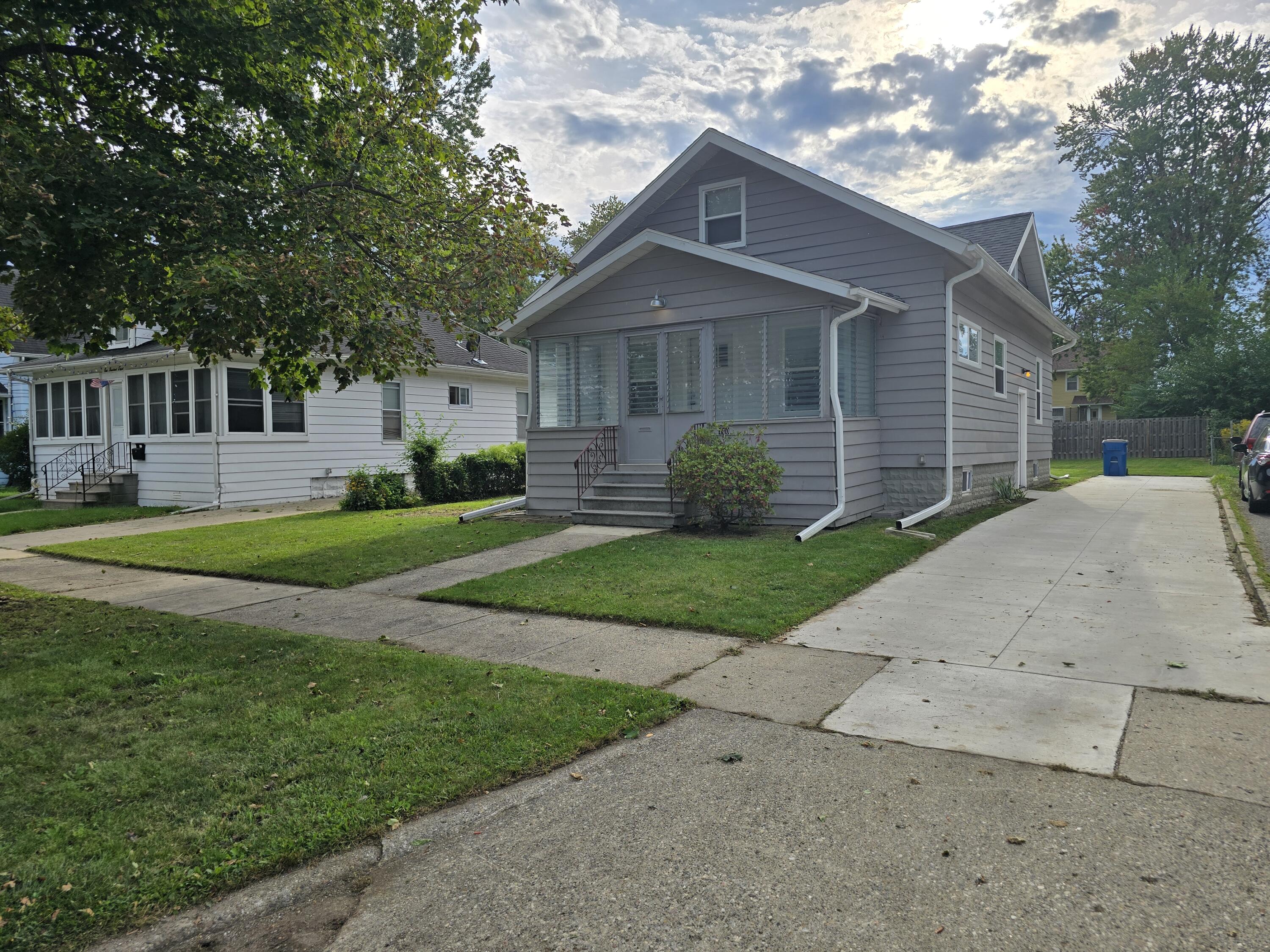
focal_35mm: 23
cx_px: 635
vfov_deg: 58.9
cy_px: 476
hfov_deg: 73.9
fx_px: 844
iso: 12
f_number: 1.7
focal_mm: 6.3
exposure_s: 1/1129
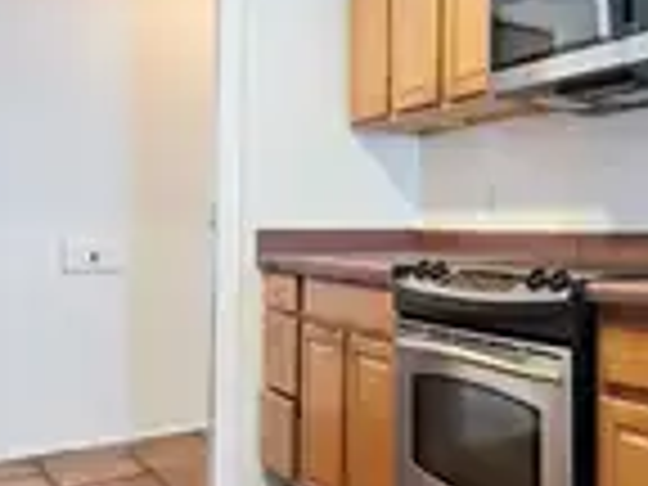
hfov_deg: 43.5
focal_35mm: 36
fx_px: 674
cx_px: 657
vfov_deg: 39.6
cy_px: 212
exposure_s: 1/60
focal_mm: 2.2
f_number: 2.2
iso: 400
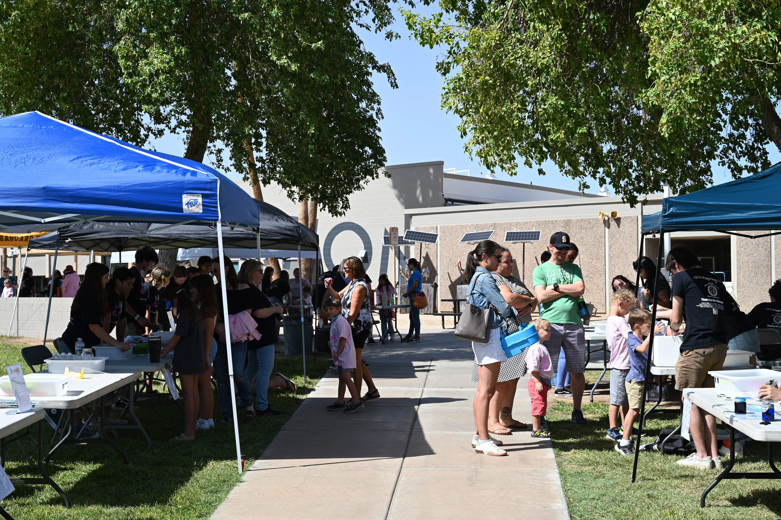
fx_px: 1041
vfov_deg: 28.0
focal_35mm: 48
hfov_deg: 41.1
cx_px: 390
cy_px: 260
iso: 100
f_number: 7.1
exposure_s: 1/400
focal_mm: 48
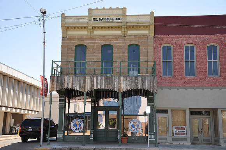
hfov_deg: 41.2
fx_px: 301
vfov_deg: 28.0
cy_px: 75
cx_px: 113
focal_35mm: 48
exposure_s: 1/200
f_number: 7.1
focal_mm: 32
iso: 200
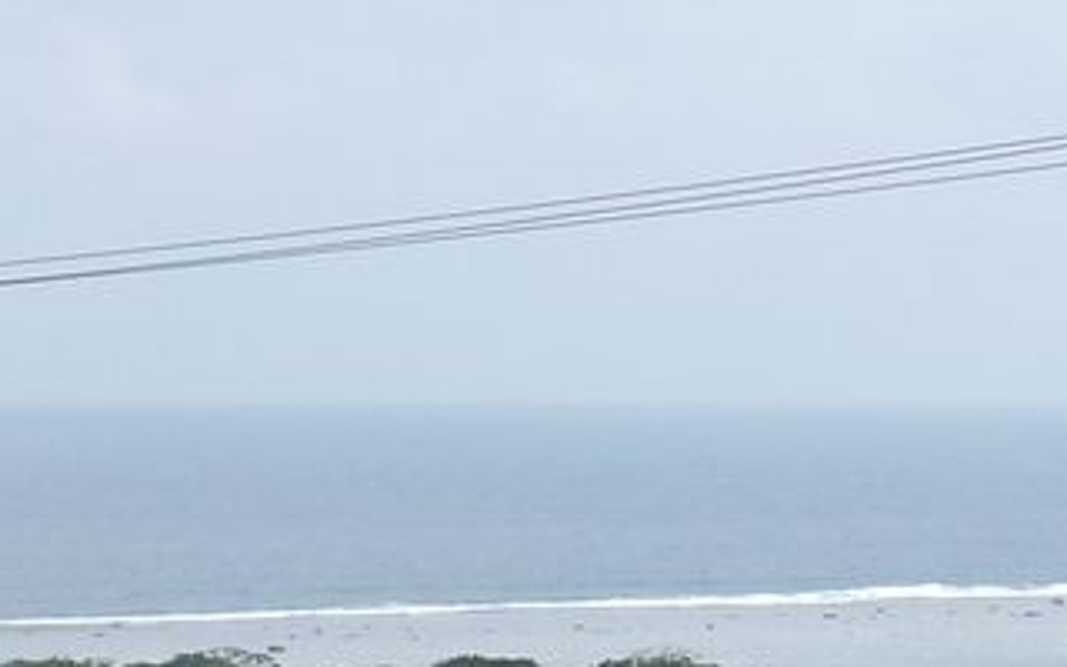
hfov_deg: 8.6
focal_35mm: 233
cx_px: 2077
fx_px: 6775
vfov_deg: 5.6
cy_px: 860
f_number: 4.5
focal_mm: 7.3
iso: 80
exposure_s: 1/400
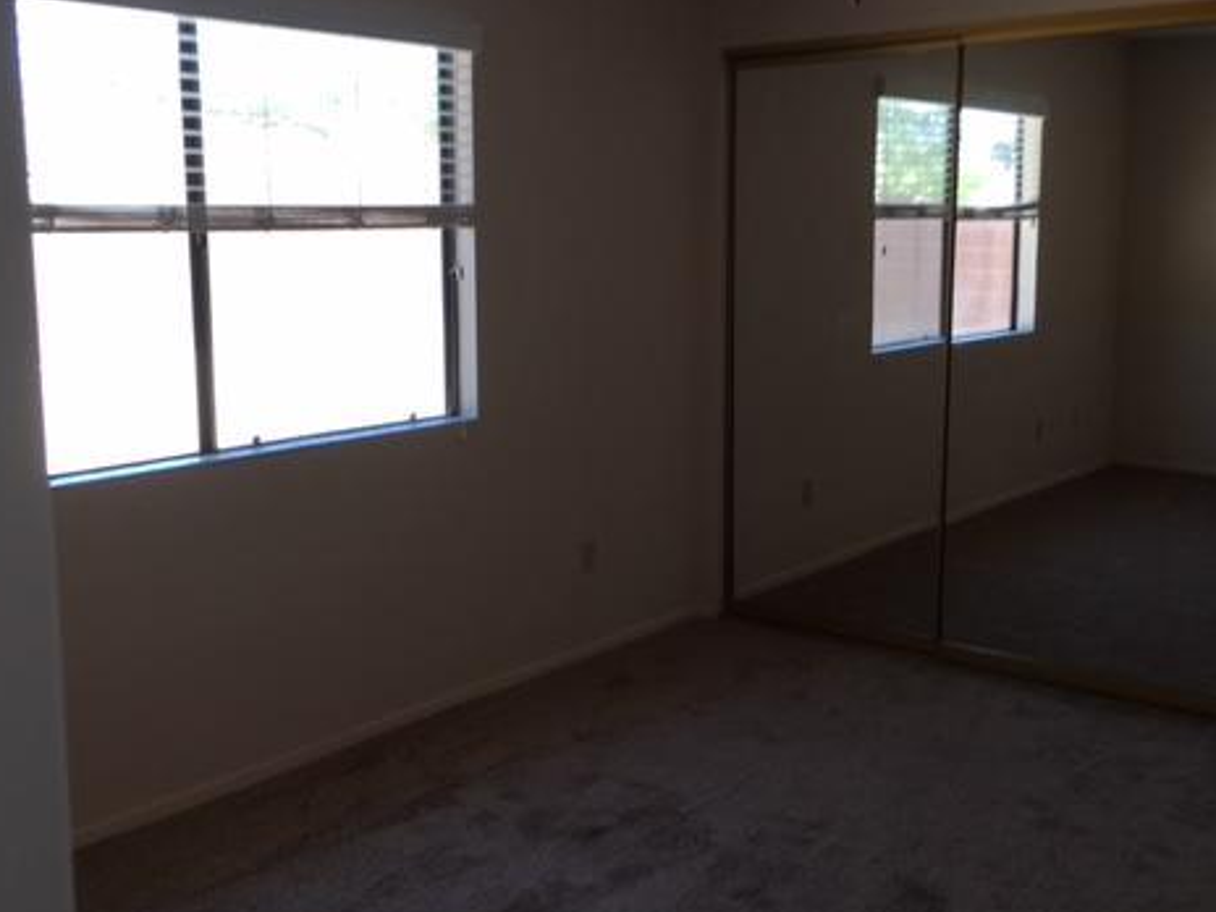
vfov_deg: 36.0
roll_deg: +0.3
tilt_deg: -10.1
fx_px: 1405
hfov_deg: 46.8
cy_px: 448
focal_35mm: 40
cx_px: 592
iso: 32
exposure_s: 1/120
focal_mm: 4.15
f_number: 2.2
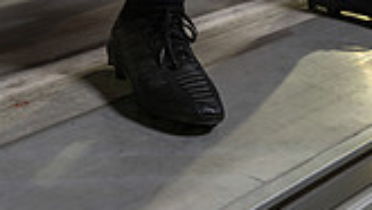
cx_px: 295
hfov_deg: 18.1
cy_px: -273
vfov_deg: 9.4
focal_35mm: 117
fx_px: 1155
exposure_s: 1/250
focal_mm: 41
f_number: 5.6
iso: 400
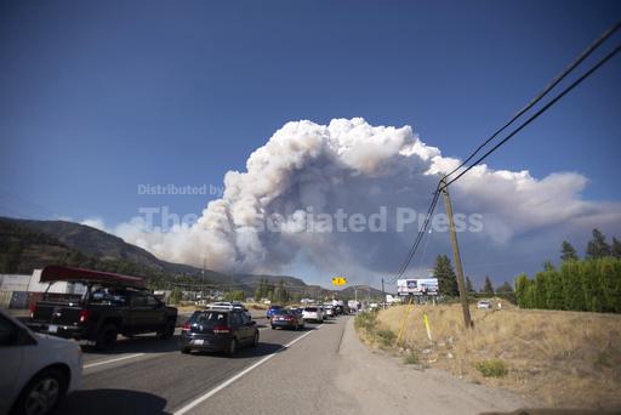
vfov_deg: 53.2
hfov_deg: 73.7
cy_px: 208
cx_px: 310
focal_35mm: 24
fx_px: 414
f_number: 2.8
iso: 50
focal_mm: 24
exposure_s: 1/2000
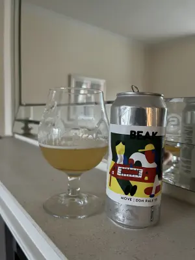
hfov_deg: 53.1
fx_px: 195
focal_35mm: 26
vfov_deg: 67.3
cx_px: 98
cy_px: 130
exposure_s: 1/17
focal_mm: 5.1
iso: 800
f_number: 1.6
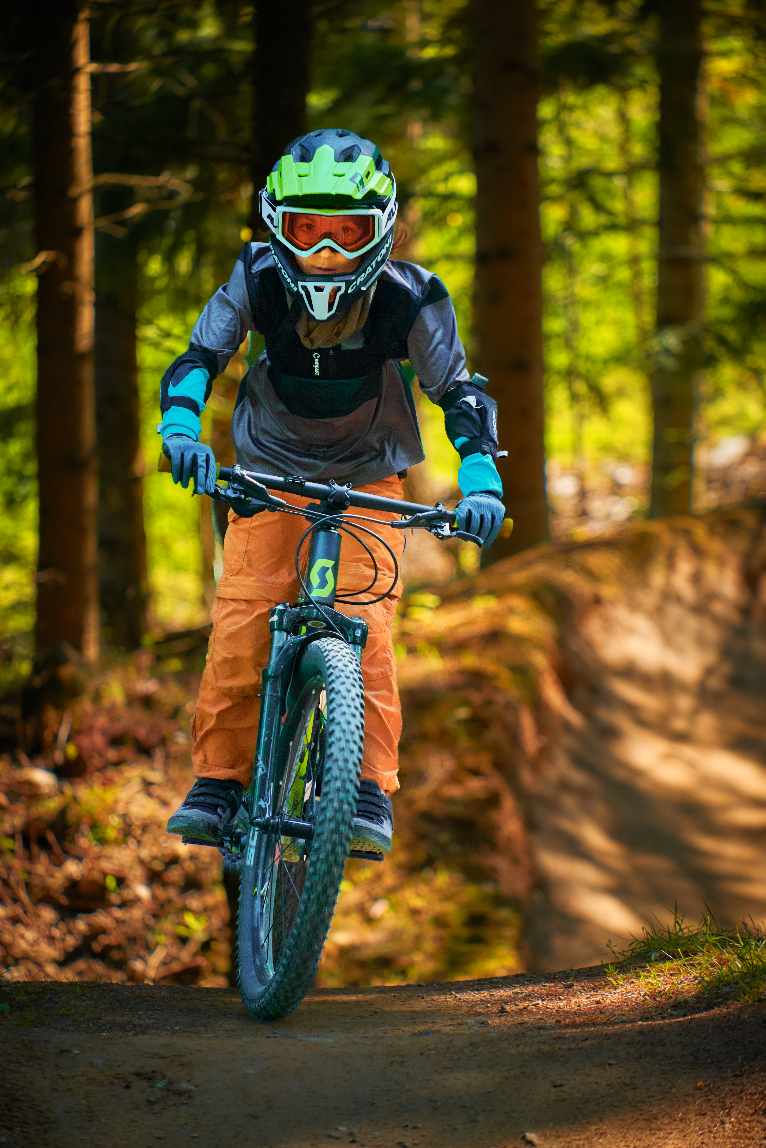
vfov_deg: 6.9
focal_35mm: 300
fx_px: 9573
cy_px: 574
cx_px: 383
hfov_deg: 4.6
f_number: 4.8
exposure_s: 1/500
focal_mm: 200
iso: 200
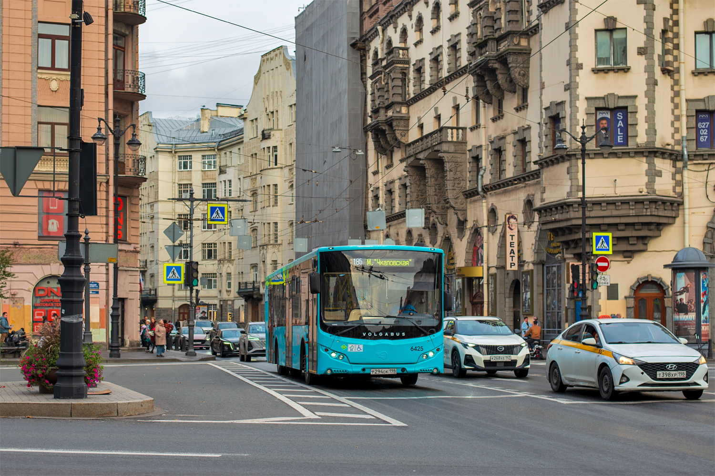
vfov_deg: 27.0
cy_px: 238
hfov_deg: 39.6
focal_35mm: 50
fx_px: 993
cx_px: 358
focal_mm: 50
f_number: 5
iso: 200
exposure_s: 1/500
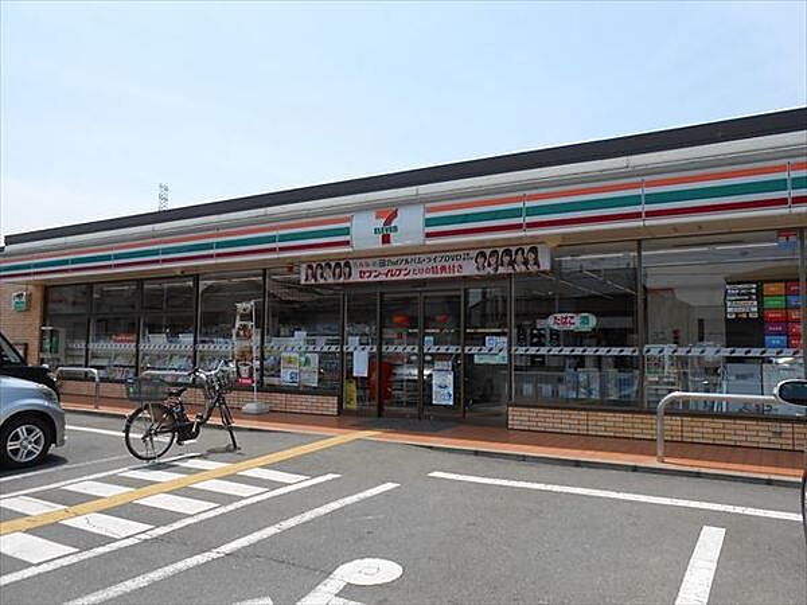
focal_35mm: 26
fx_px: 606
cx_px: 404
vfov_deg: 53.1
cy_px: 302
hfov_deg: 67.3
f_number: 3.5
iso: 80
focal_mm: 4.6
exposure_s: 1/640
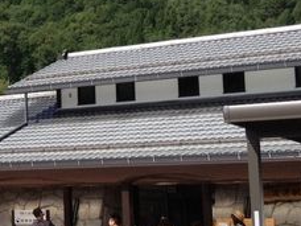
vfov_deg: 11.8
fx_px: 1087
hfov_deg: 14.8
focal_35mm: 125
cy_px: 47
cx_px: -127
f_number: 2.4
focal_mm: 4.28
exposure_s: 1/1314
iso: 64
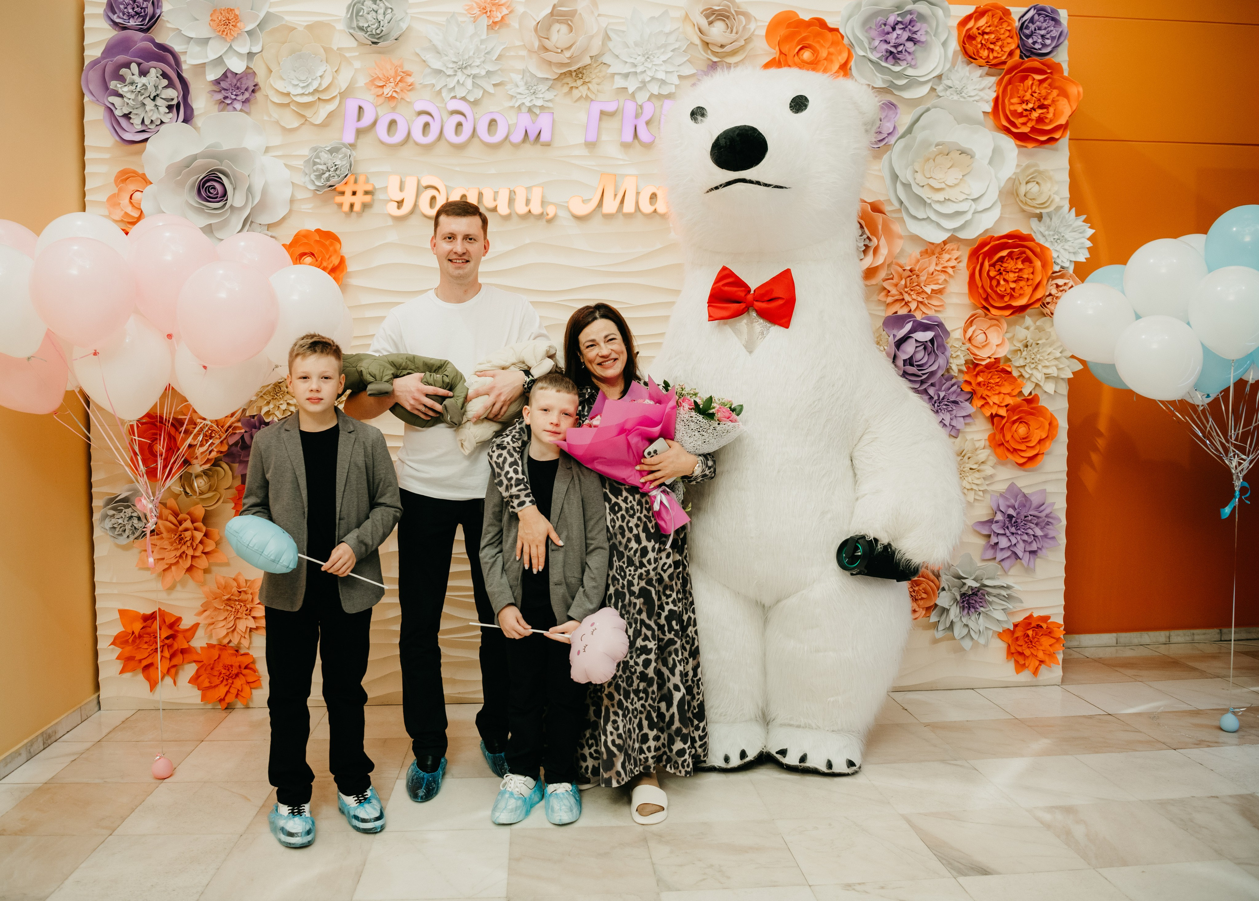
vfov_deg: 52.6
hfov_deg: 69.3
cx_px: 590
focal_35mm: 25
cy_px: 455
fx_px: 910
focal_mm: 24
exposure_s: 1/160
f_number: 4
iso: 640
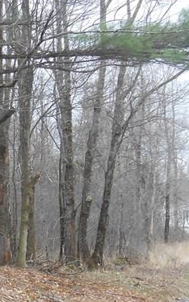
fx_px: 908
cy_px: 260
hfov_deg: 11.1
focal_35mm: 110
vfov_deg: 18.7
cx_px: -153
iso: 80
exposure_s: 1/80
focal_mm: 6.8
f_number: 4.2
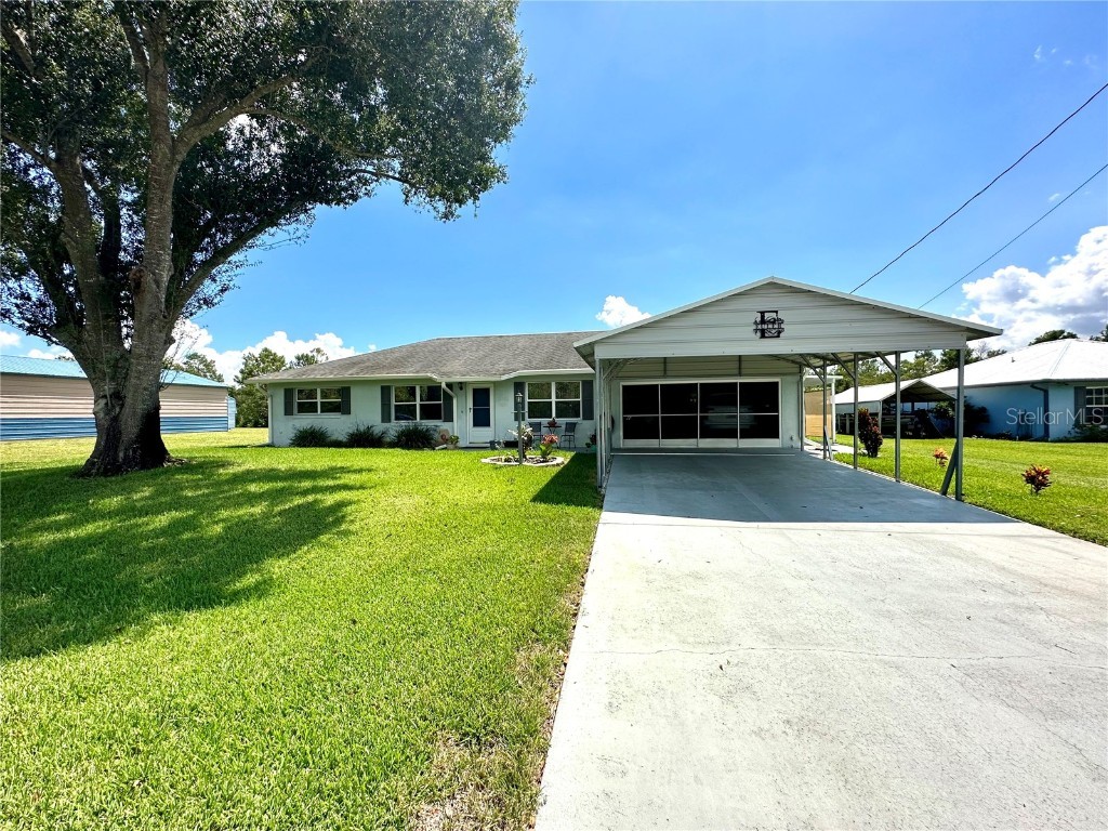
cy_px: 416
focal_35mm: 14
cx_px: 554
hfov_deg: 102.1
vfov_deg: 85.7
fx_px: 448
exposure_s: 1/2451
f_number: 2.2
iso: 50
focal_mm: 2.22
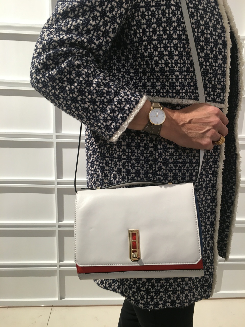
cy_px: 164
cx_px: 122
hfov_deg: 48.2
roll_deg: -2.5
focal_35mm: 29
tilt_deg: -13.7
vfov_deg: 61.7
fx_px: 274
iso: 64
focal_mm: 4.15
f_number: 2.2
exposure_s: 1/33
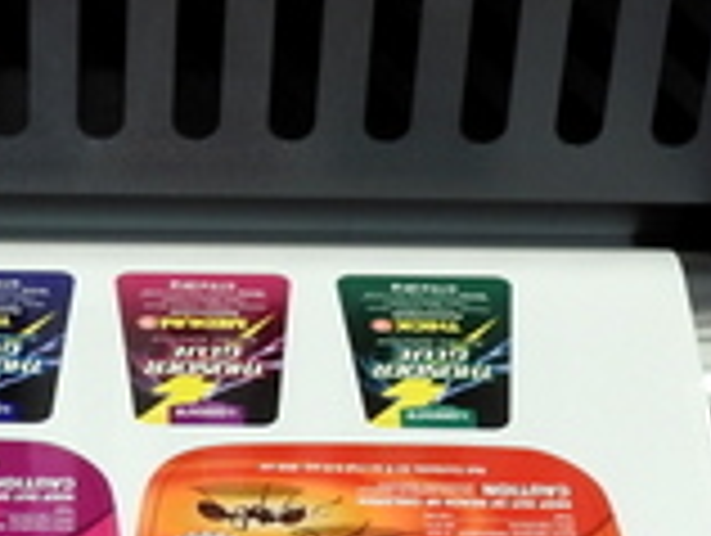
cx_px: 4
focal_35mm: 162
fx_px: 3332
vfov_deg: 8.7
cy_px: 1027
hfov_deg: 12.0
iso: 100
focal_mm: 7.2
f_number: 5.3
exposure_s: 1/40
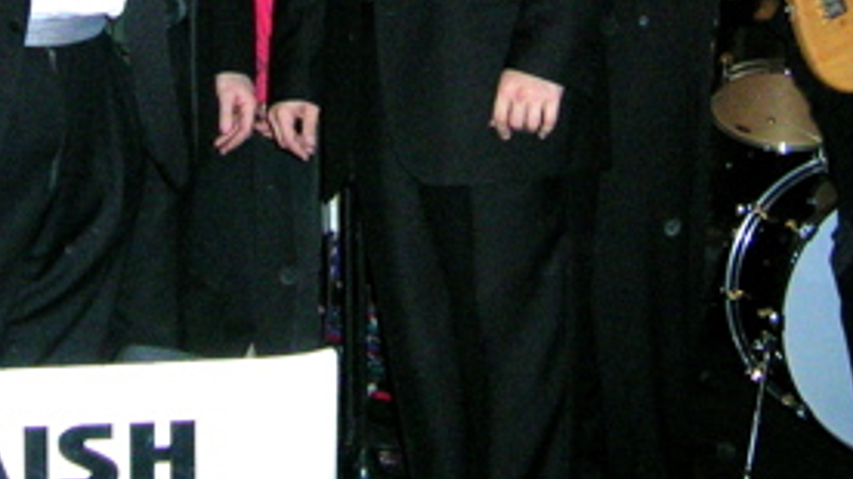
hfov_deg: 24.3
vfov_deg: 13.4
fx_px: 1967
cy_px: -124
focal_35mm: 87
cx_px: 263
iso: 200
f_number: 2.8
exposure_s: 1/60.1
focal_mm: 5.4
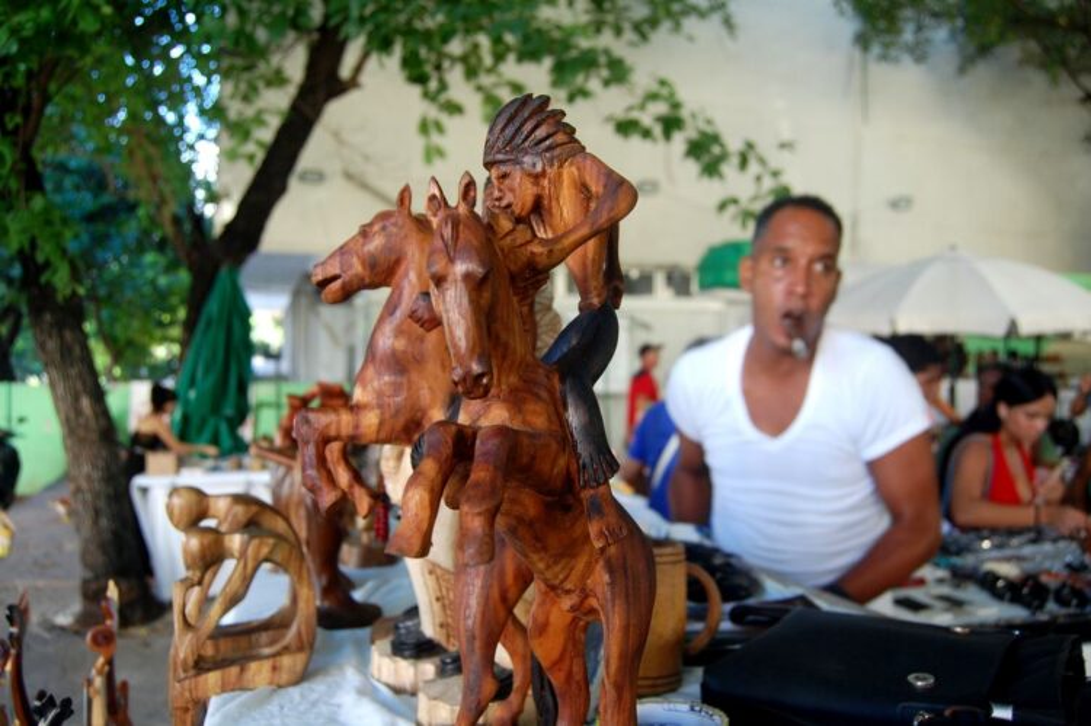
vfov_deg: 43.6
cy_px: 363
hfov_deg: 62.0
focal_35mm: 30
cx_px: 546
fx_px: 909
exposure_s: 1/60
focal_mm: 20
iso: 400
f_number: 3.8
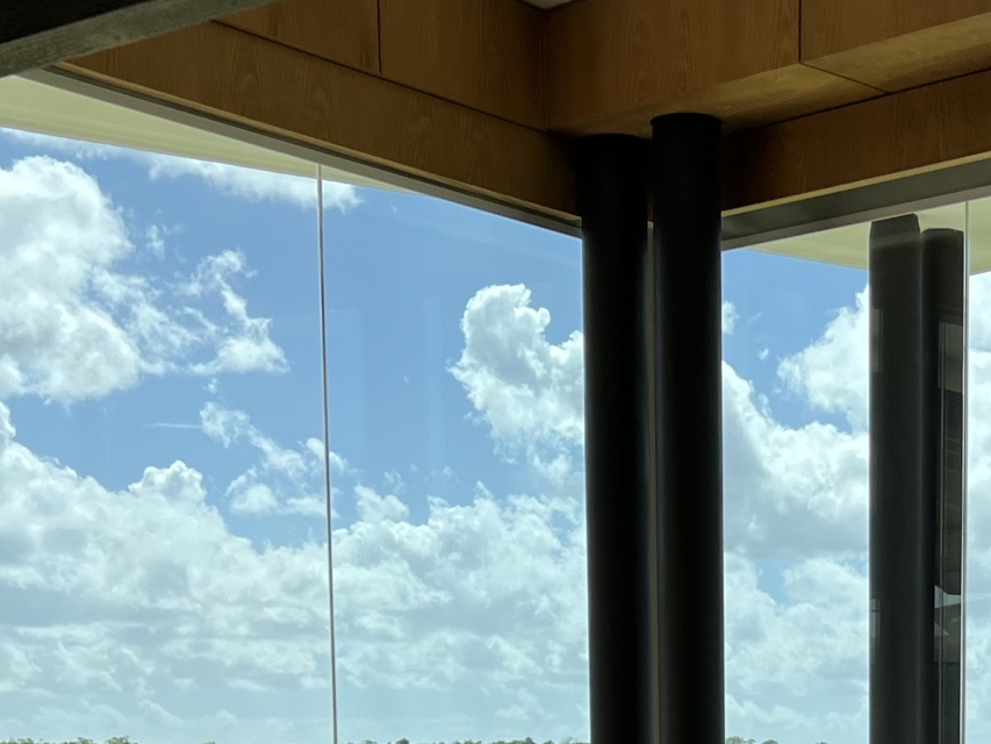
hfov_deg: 24.6
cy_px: 1009
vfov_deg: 17.5
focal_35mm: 78
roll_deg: -0.1
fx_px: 2233
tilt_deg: -6.1
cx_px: 816
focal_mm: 5.7
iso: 50
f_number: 1.5
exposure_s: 1/4274
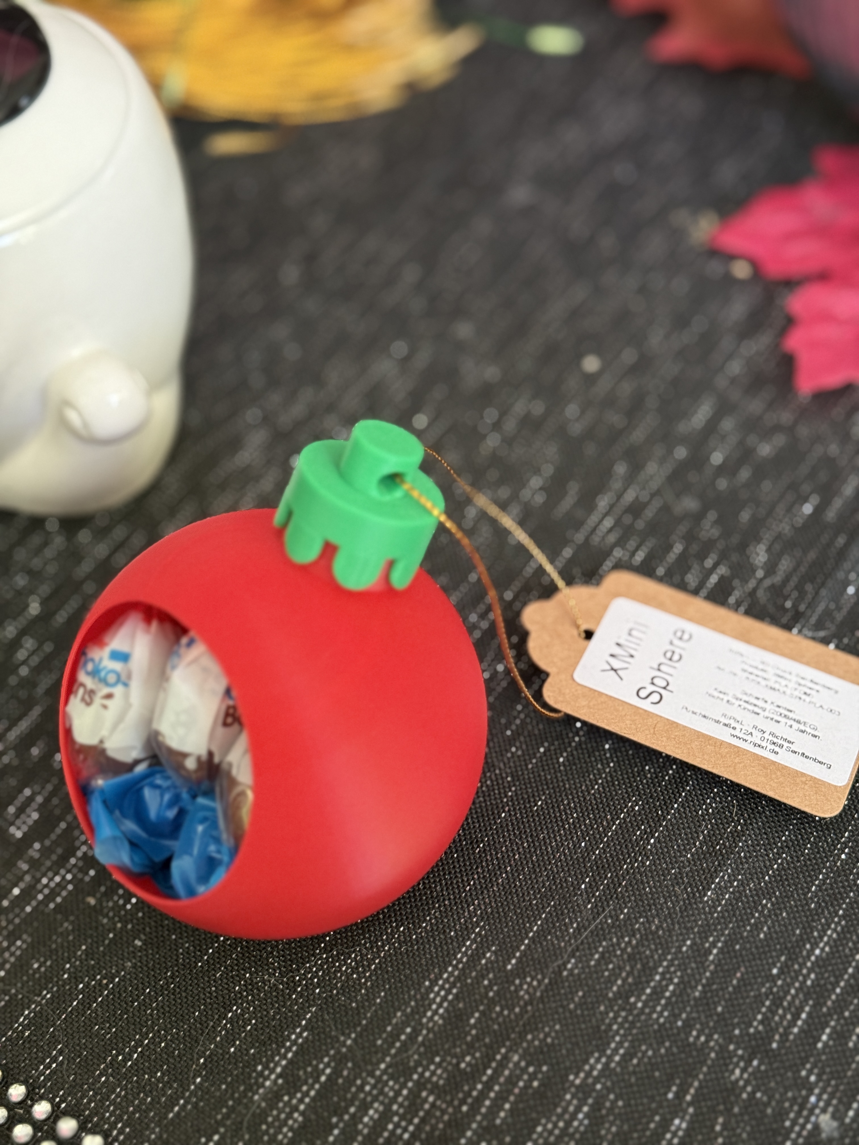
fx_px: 1588
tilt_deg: -50.8
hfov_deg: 30.3
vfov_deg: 39.7
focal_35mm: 48
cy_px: 572
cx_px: 430
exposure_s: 1/52
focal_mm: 6.76
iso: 250
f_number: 1.78
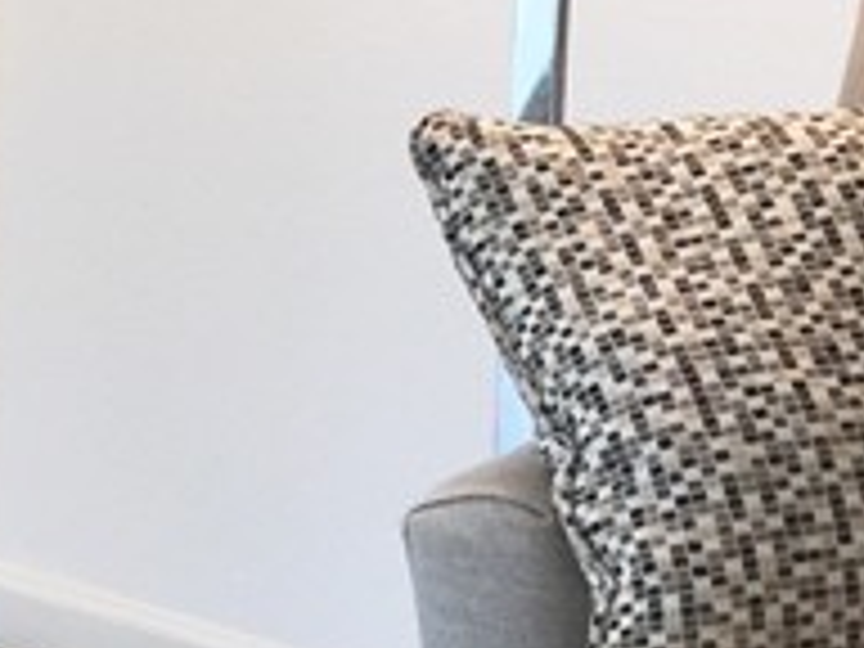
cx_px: -896
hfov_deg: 11.4
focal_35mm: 155
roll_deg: -0.4
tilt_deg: -9.9
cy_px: -122
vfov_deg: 9.5
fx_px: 3869
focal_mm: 4.15
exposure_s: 1/30
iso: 32
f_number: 2.2
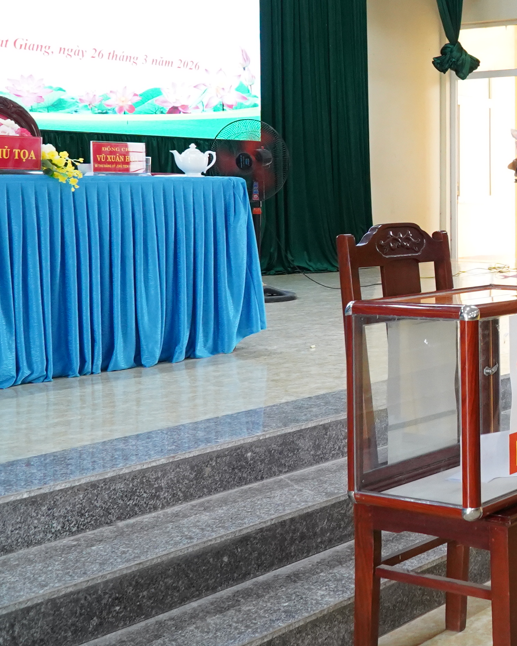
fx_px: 1052
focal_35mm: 55
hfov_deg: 24.9
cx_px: 623
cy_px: 232
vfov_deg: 33.9
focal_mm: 19
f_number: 6.3
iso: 3200
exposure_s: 1/100
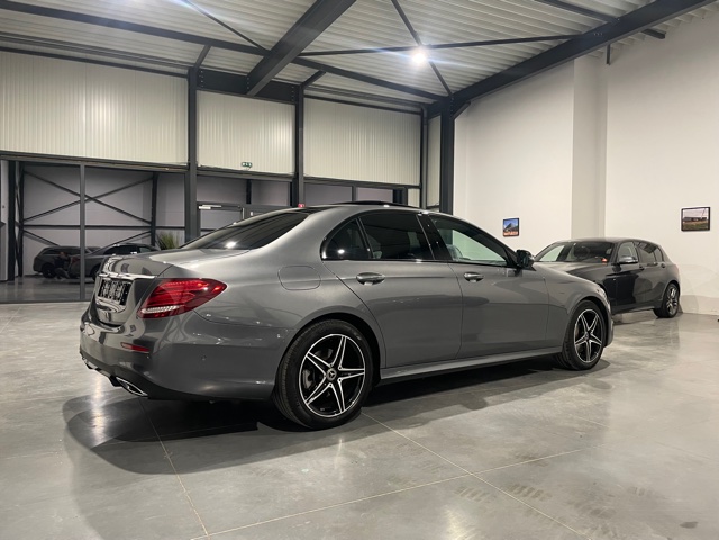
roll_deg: -0.5
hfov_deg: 67.3
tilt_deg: -1.3
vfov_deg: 53.1
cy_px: 270
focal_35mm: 26
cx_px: 360
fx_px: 540
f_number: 1.6
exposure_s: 1/50
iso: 160
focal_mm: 4.2
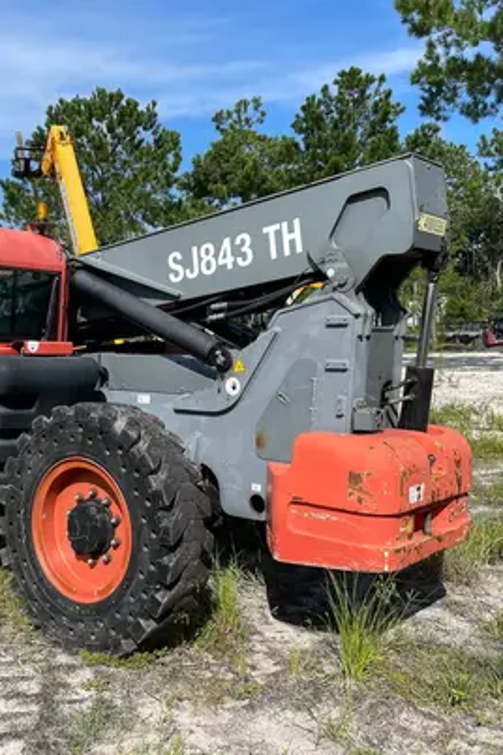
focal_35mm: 37
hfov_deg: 35.2
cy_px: 382
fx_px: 775
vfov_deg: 51.9
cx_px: 128
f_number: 1.6
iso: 32
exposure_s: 1/3205
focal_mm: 4.2
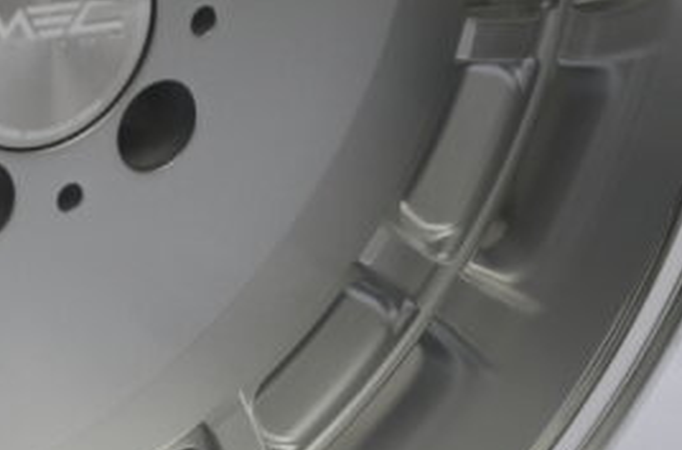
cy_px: 319
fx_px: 4762
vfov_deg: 5.4
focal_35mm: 252
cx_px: 204
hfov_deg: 8.2
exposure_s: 1/250
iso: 400
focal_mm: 75
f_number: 5.3
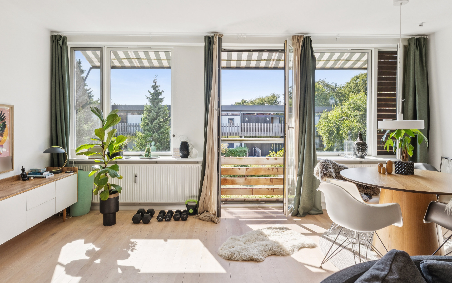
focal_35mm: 22
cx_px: 223
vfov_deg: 54.8
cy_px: 124
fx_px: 272
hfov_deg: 79.5
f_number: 7.1
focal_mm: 12.6
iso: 250
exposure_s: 1/125
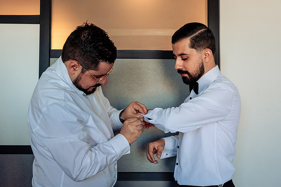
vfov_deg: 29.3
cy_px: 93
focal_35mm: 46
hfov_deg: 42.7
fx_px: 359
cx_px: 141
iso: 800
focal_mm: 45
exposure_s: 1/125
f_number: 4.5
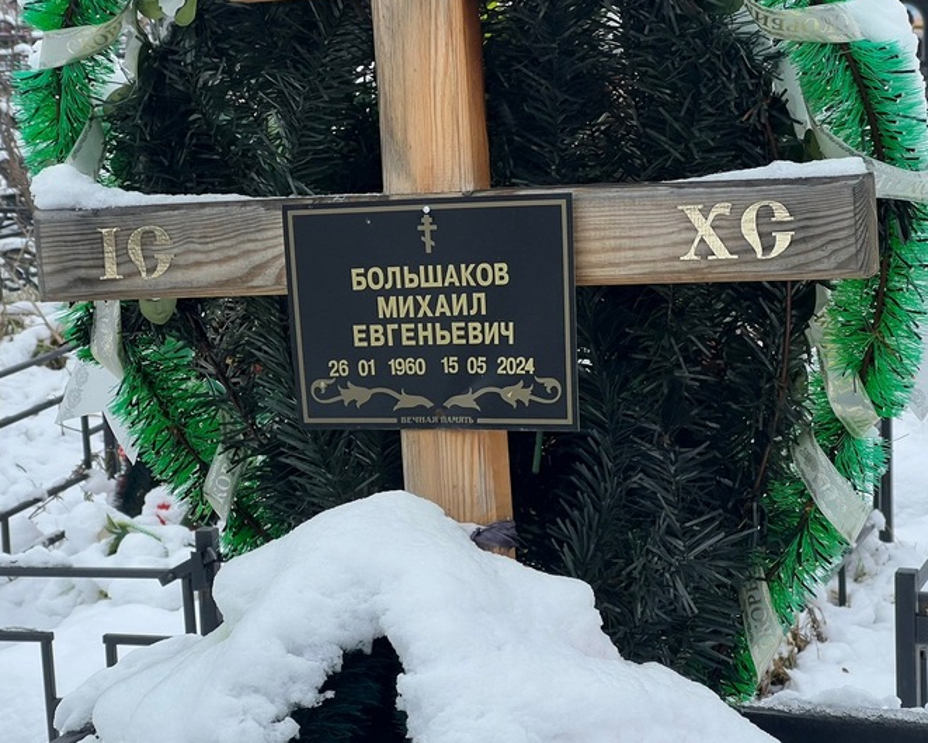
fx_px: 2500
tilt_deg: -11.2
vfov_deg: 16.9
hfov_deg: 21.0
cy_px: 340
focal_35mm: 91
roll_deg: +0.6
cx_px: 508
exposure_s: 1/99
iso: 50
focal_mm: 9
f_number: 2.8
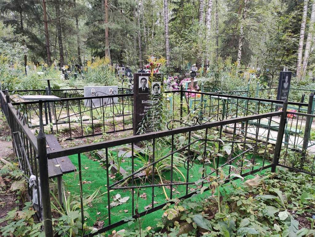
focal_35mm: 26
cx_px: 158
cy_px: 118
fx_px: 237
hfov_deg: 67.3
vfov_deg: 53.1
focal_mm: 4.77
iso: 224
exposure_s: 1/50
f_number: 1.75
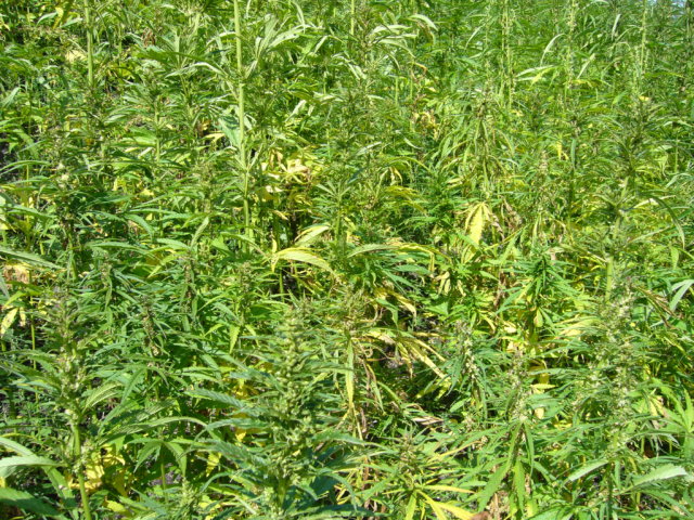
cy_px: 260
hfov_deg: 52.6
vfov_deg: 40.7
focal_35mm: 35
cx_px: 347
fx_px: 702
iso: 100
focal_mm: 5.8
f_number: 5.6
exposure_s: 1/250
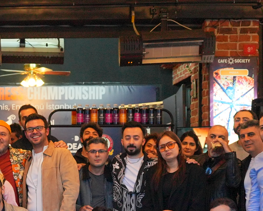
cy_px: 172
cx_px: 7
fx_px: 646
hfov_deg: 22.2
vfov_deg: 18.3
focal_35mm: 83
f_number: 2.8
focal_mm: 27
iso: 1250
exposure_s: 1/100
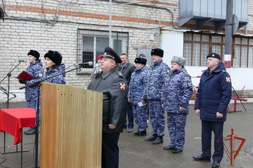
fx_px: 309
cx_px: 126
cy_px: 84
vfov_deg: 30.5
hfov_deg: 44.5
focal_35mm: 44
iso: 250
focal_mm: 16
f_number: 3.5
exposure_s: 1/80
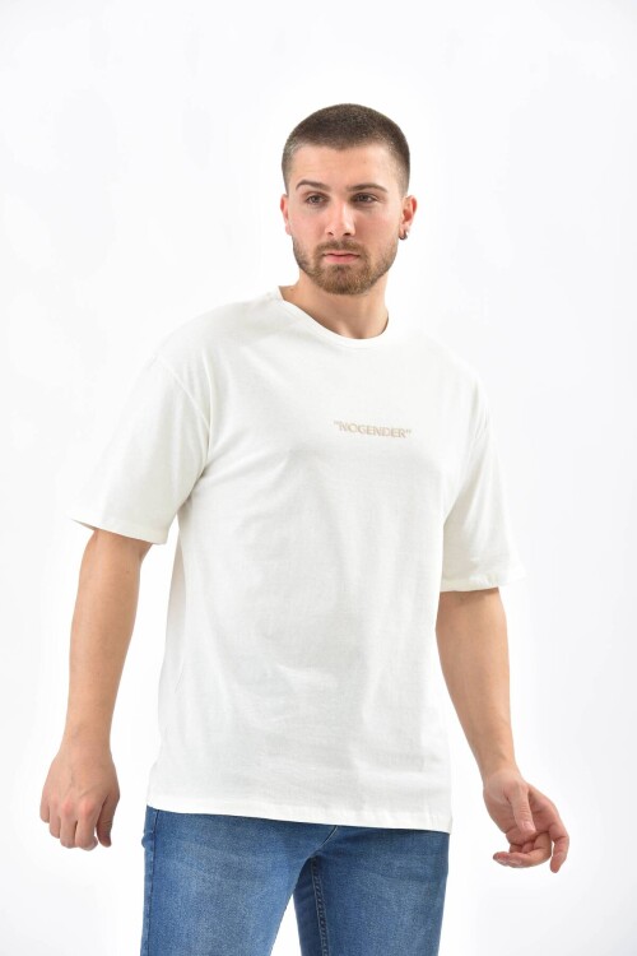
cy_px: 478
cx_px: 318
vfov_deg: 18.3
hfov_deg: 12.2
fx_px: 2972
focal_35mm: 112
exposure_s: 1/160
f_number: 7.1
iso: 100
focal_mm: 112
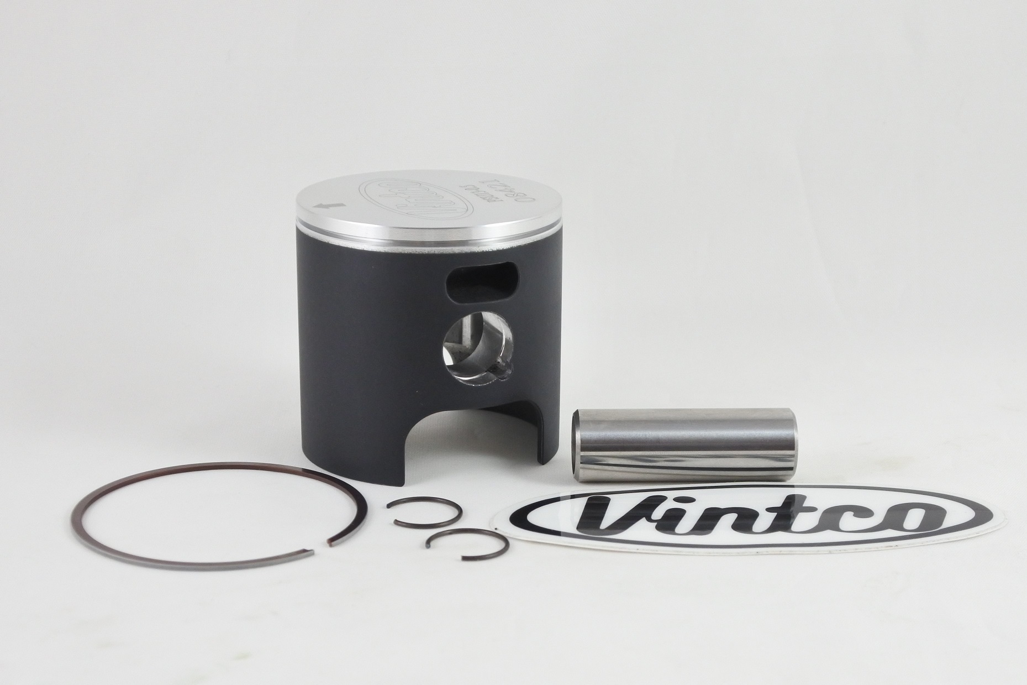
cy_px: 342
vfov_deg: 28.6
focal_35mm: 47
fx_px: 1341
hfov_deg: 41.9
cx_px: 514
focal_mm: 17.6
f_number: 4.5
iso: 560
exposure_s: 1/125
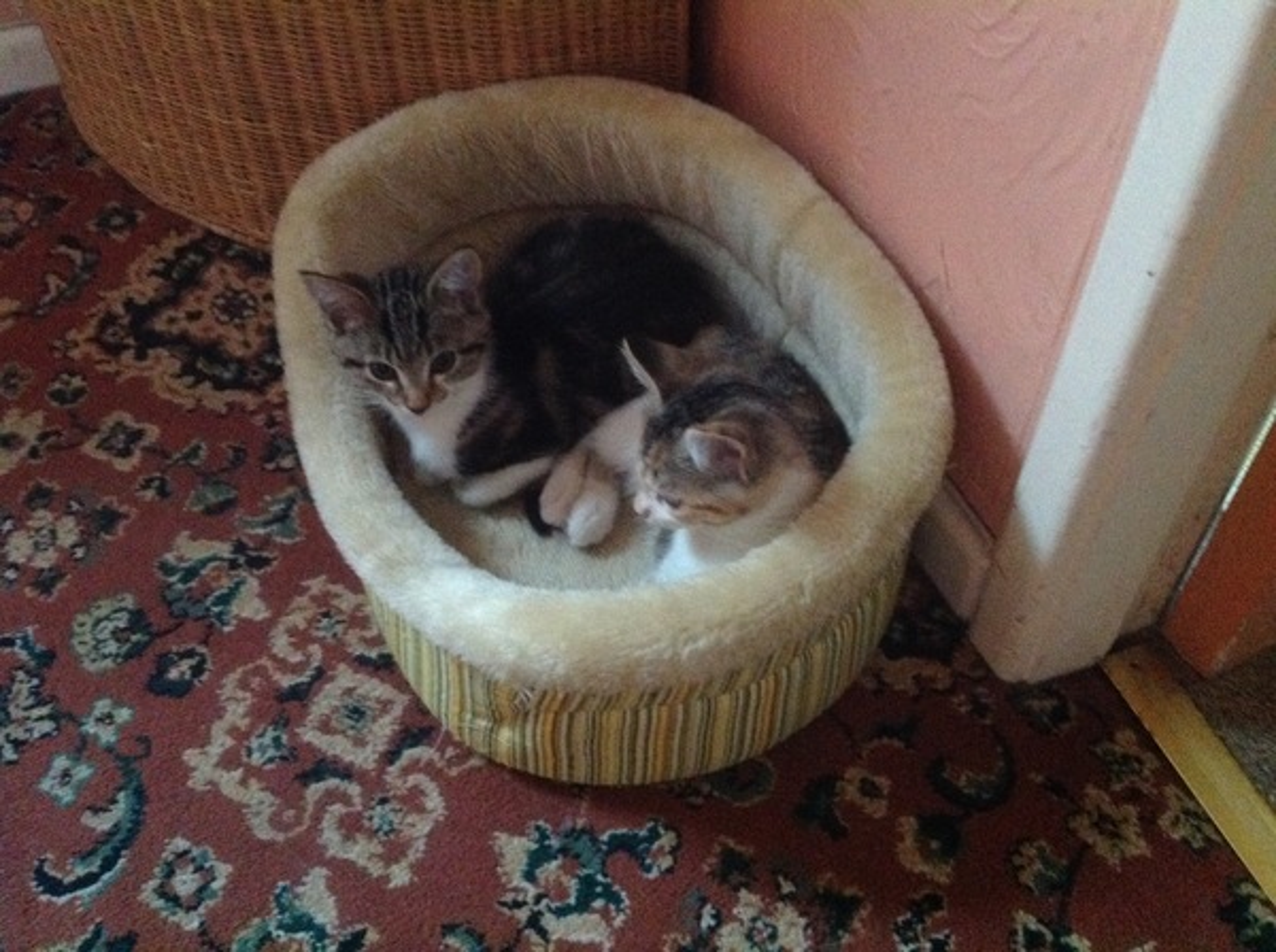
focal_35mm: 35
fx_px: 1288
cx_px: 638
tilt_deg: -48.4
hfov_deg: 52.7
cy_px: 476
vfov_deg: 40.6
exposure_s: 1/15
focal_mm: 4.28
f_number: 2.4
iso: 800
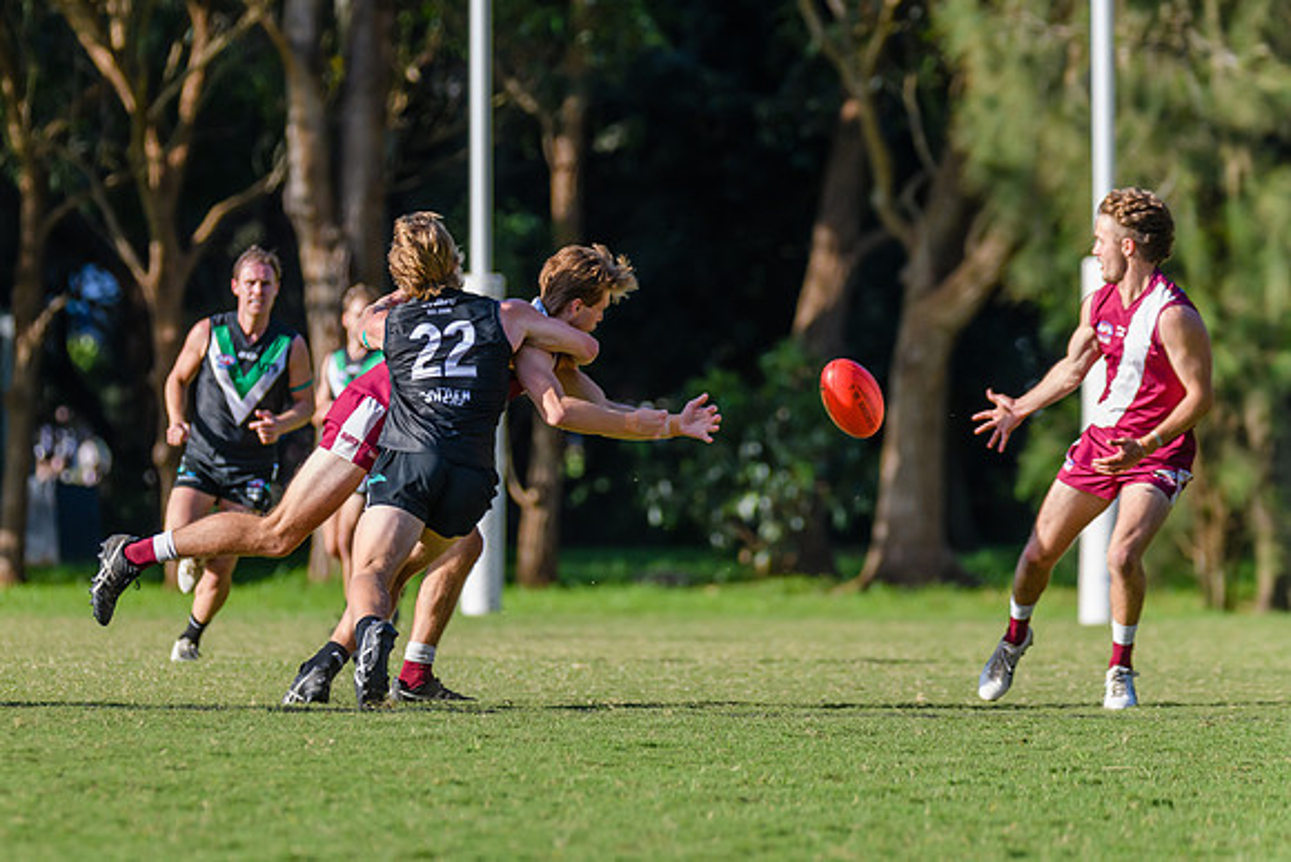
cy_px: 390
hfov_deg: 5.8
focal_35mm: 356
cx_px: 523
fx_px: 12770
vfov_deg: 3.9
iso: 800
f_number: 4.5
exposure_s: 1/2500
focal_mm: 250
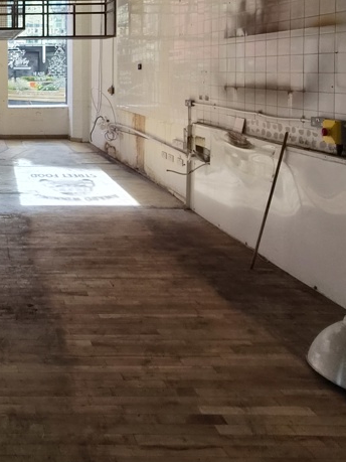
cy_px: 87
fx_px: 387
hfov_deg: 39.2
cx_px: -37
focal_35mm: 29
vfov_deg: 56.7
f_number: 2.2
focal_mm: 2.2
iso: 100
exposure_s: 1/469
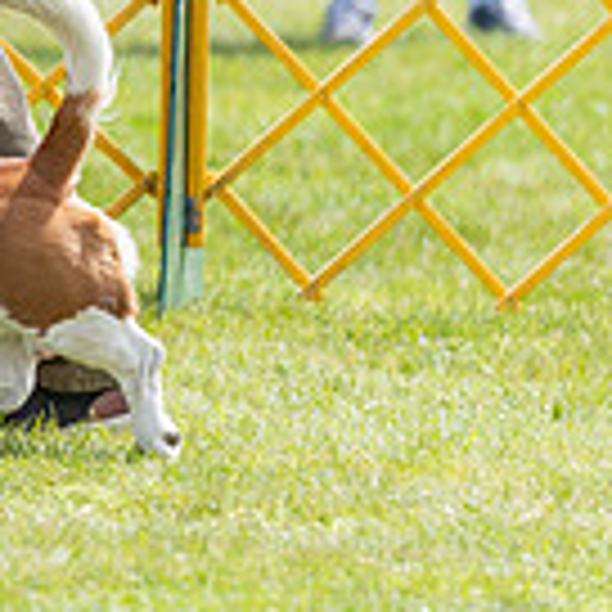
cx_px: -468
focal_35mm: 593
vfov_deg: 3.0
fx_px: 11861
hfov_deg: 2.9
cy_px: -169
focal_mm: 154
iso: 100
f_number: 3.5
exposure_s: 1/1000
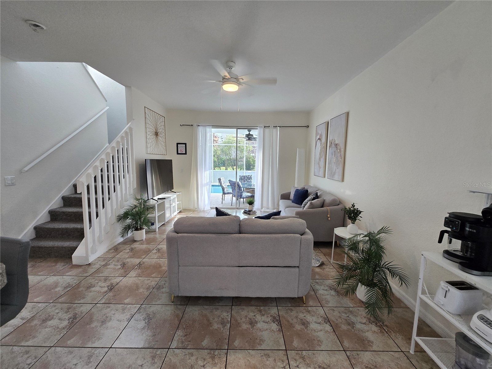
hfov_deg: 106.2
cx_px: 246
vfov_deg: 89.9
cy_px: 184
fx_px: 185
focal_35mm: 13
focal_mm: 1.7
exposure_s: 1/60
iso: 80
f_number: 2.2
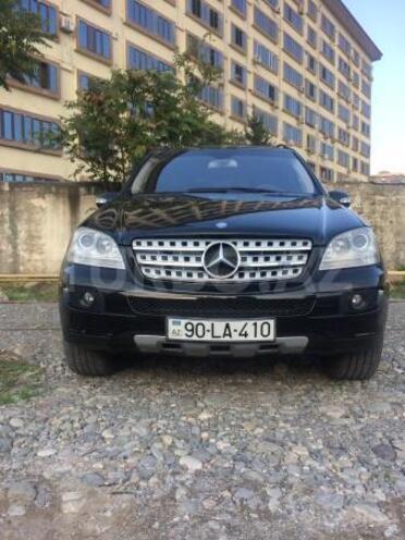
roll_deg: +2.5
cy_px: 270
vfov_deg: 61.7
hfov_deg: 48.2
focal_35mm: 29
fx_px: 452
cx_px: 202
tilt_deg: -8.1
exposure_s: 1/483
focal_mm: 4.15
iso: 32
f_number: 2.2
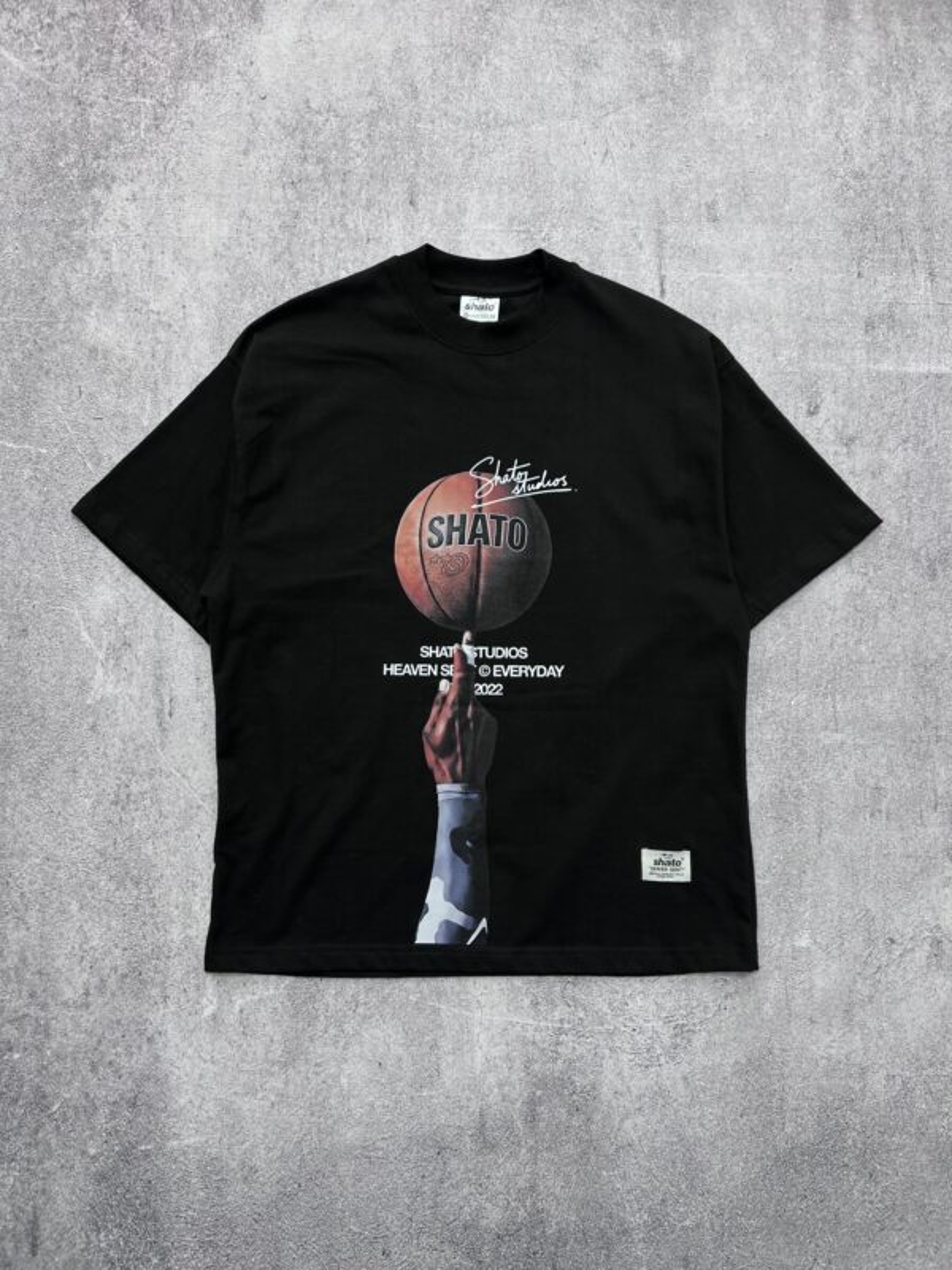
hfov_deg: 53.1
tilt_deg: -84.1
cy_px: 635
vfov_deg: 67.3
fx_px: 953
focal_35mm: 26
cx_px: 476
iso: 64
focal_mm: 5.7
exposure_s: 1/100
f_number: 1.5
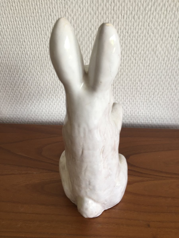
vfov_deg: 61.7
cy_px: 119
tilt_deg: -34.2
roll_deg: +0.5
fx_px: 200
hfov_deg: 48.2
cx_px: 90
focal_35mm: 29
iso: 32
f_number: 2.2
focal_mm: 4.15
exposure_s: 1/50
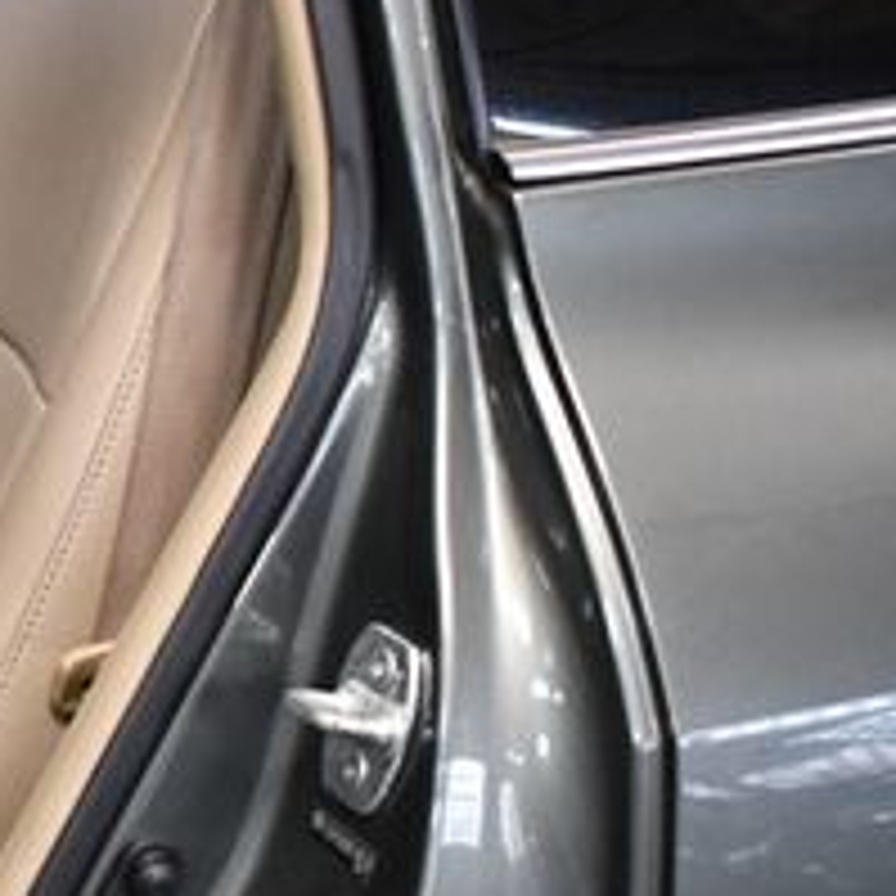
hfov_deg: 17.3
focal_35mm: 90
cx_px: -459
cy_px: 396
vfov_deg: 19.3
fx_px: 2636
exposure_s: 1/125
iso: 2800
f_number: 3.8
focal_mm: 22
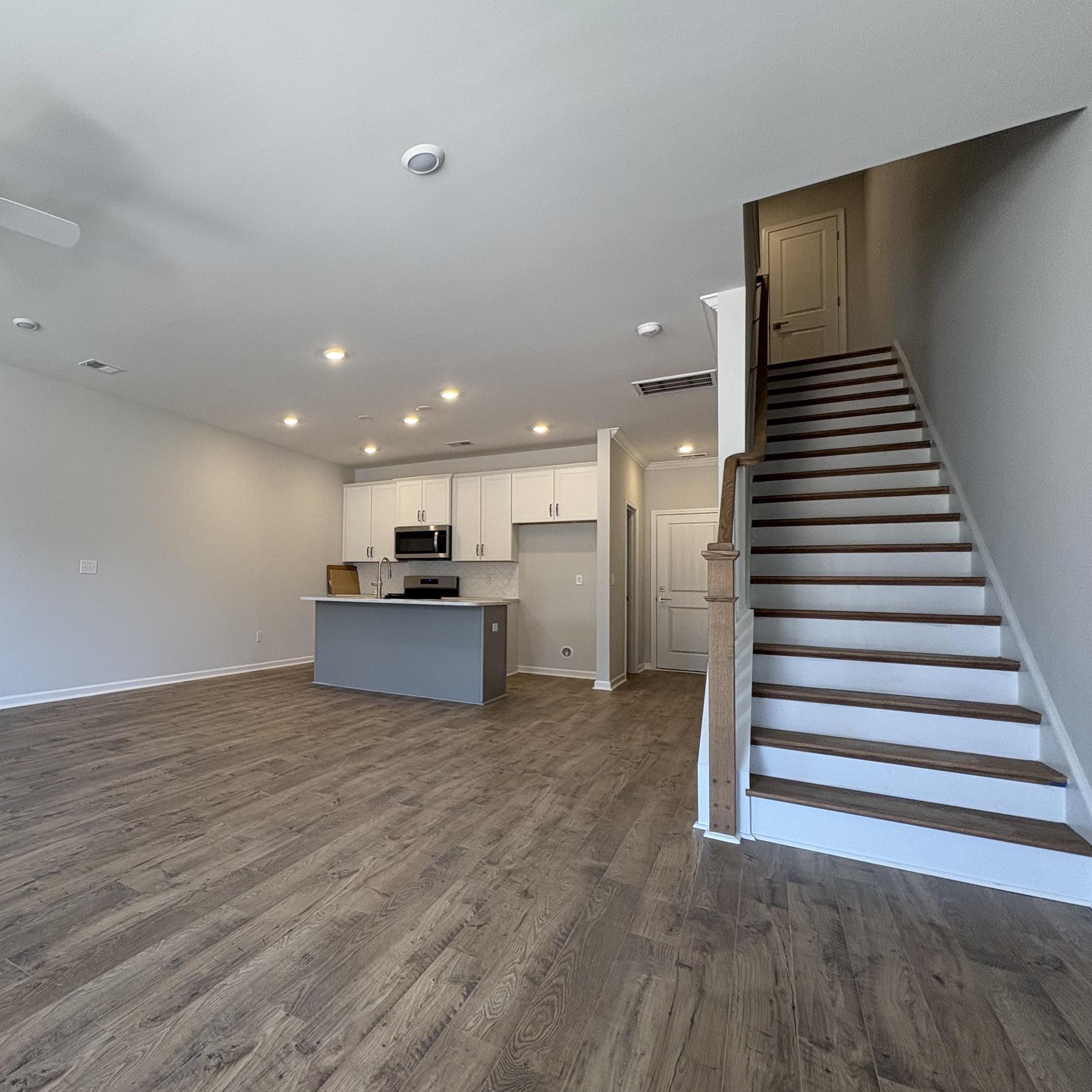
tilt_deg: +3.3
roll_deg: -0.4
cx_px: 299
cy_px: 560
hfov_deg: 75.9
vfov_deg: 80.7
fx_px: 642
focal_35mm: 18
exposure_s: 1/120
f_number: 2.2
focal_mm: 2.22
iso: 125
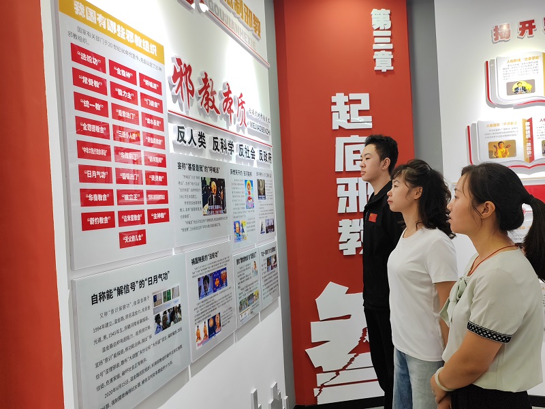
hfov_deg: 65.3
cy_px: 204
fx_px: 425
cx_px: 272
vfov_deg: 51.4
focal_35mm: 27
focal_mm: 6.14
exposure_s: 1/100
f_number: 1.8
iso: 250
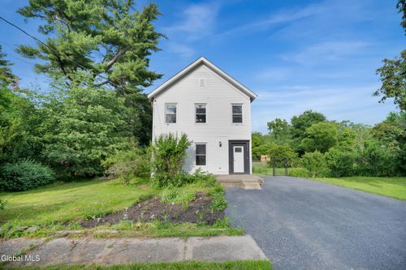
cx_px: 203
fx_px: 180
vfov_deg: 73.7
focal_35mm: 16
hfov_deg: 96.8
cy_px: 135
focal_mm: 16
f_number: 4
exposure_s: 1/1000
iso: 250
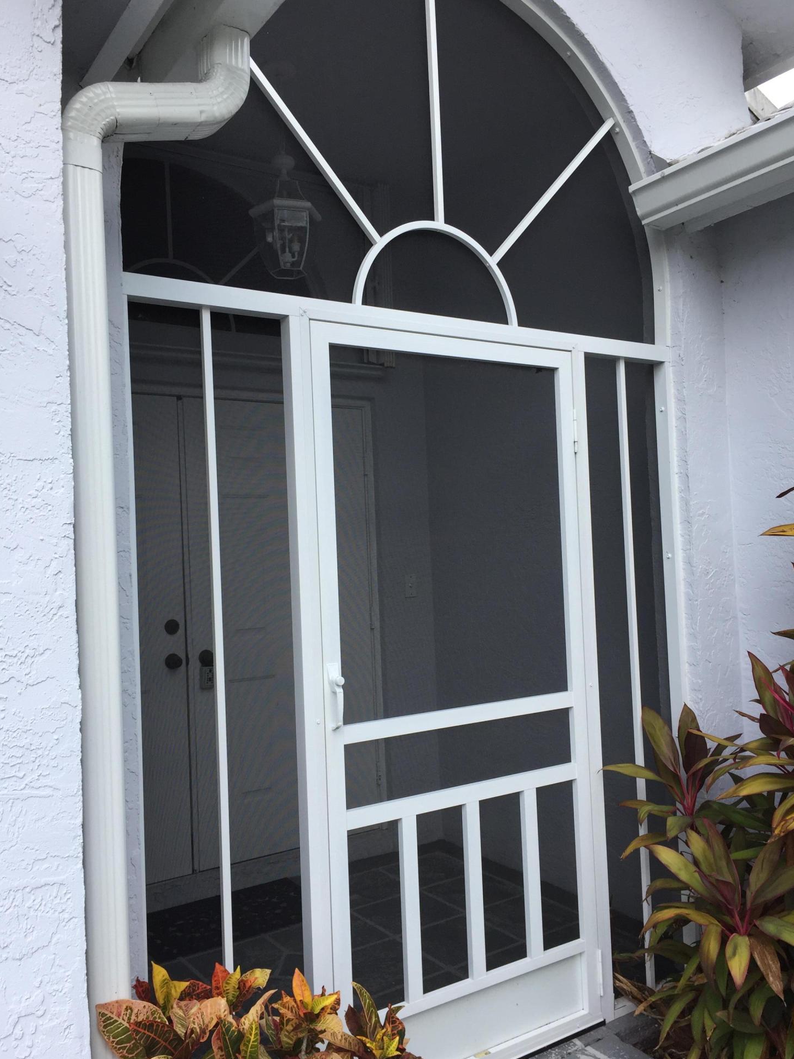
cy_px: 539
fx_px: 917
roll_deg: +2.1
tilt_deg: +0.8
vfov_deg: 60.0
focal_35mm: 30
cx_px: 400
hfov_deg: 46.8
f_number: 2.2
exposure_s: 1/791
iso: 32
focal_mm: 4.15
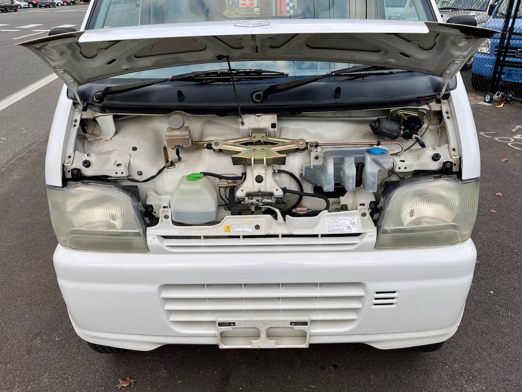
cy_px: 196
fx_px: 377
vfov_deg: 54.9
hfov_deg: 69.4
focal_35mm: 25
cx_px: 261
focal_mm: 5.1
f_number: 1.6
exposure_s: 1/190
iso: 32
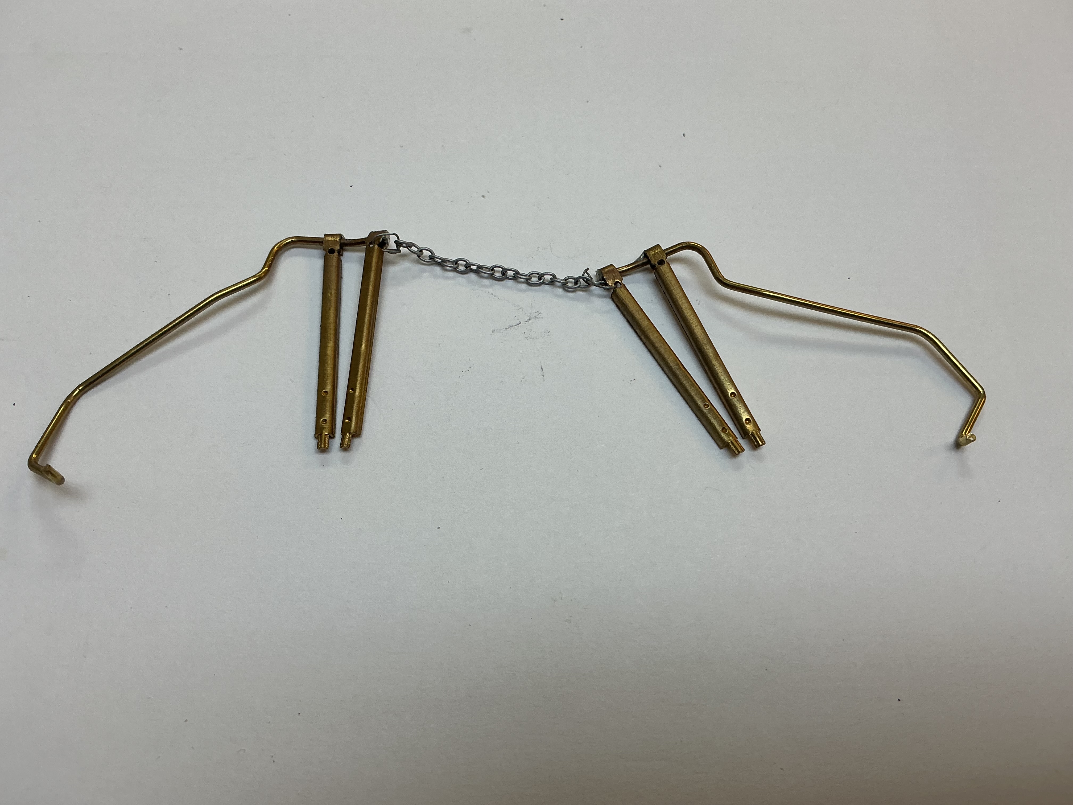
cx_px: 536
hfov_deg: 61.7
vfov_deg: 48.2
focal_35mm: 29
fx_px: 899
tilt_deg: -64.7
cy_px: 402
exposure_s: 1/100
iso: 16
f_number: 1.8
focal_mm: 3
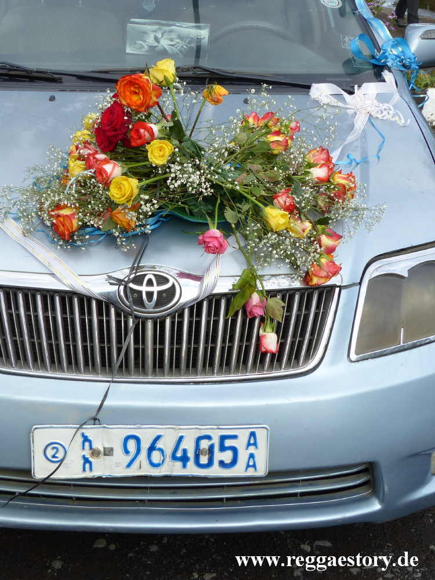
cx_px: 218
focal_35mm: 40
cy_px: 290
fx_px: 670
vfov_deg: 46.8
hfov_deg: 36.0
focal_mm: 7.1
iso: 100
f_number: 4
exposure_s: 1/160
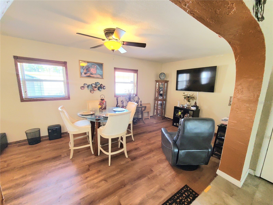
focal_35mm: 13
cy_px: 102
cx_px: 136
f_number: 2.2
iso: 200
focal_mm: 2.2
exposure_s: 1/60.2
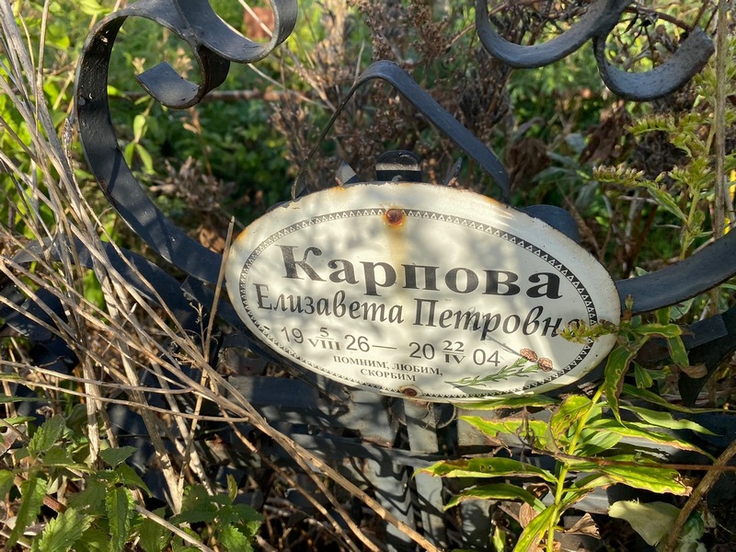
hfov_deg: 67.3
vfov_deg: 53.1
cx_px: 368
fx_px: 553
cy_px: 276
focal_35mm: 26
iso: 32
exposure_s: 1/1330
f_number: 1.8
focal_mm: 4.25
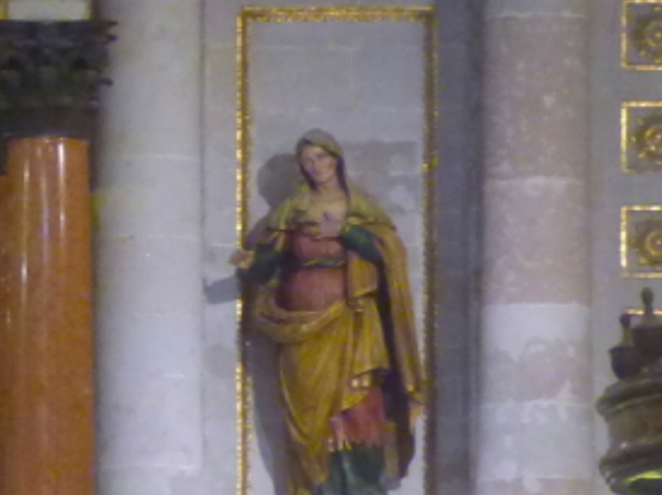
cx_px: -374
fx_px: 10605
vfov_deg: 2.7
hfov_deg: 3.6
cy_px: 336
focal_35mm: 555
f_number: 5.3
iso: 800
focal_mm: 24.7
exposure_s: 1/15
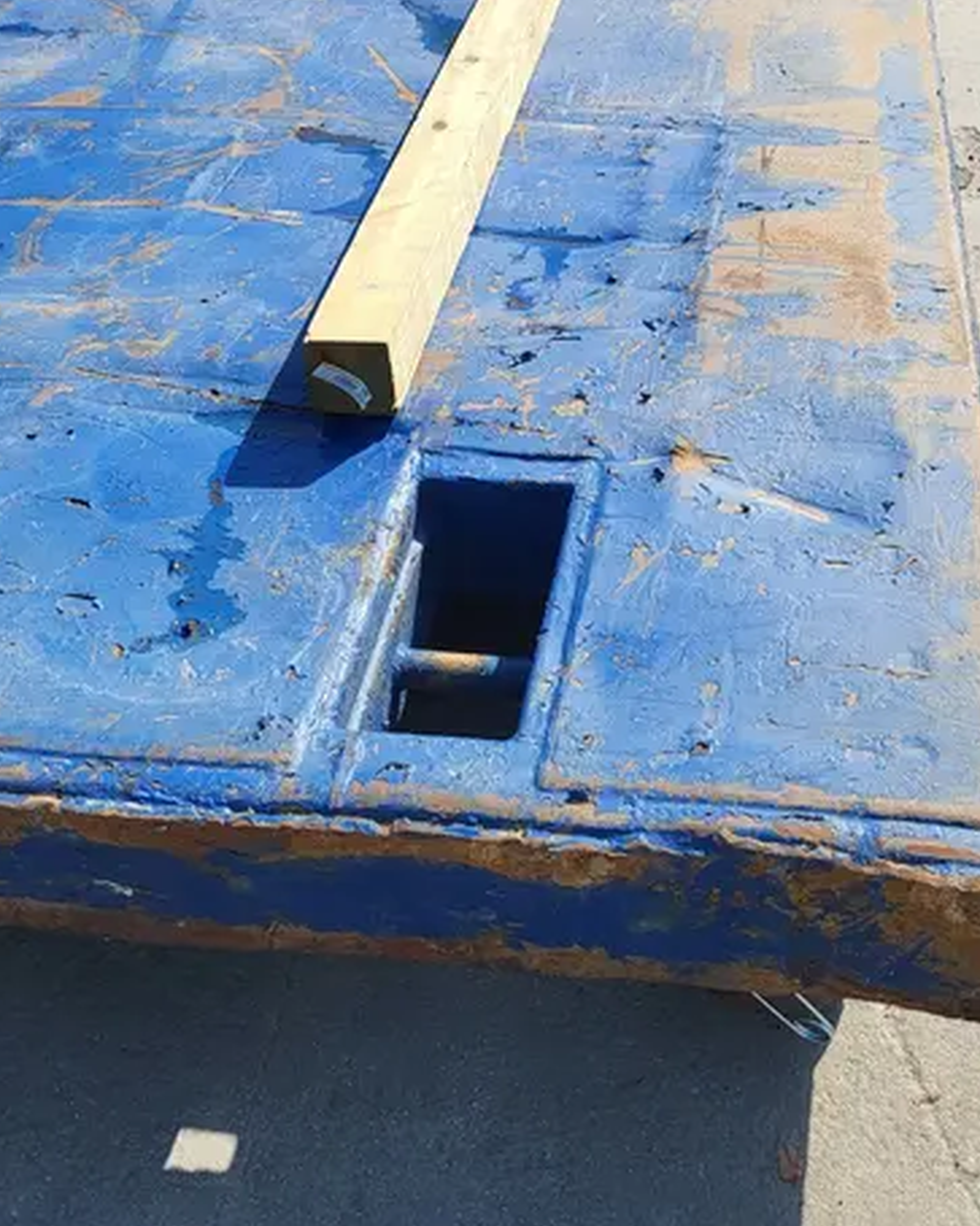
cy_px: 293
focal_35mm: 41
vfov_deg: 43.2
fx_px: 1487
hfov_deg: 36.3
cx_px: 613
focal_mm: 5.4
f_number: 1.8
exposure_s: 1/1681
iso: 40
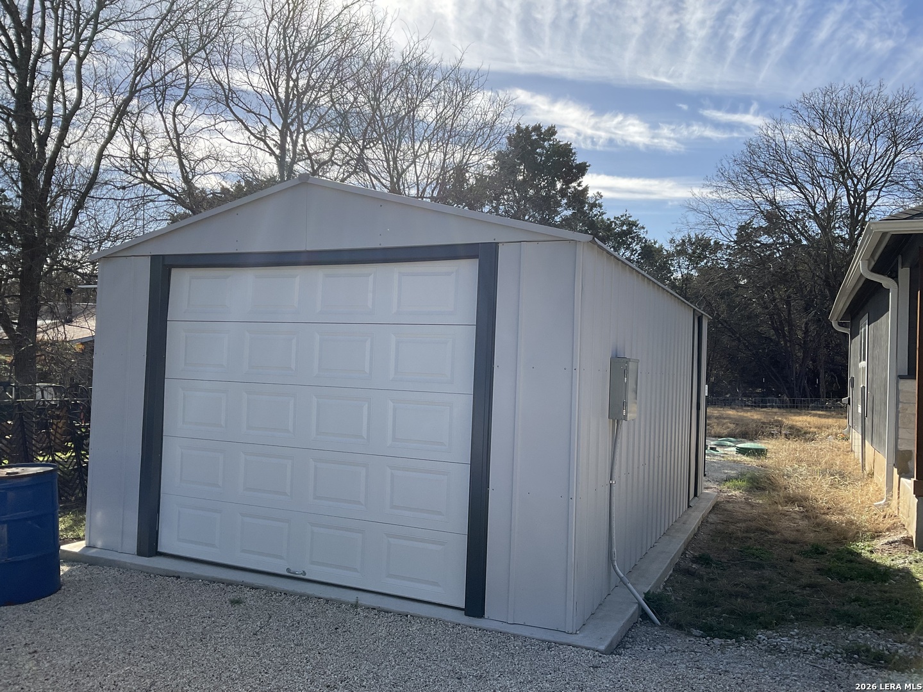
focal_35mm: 29
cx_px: 462
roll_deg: -2.9
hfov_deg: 61.7
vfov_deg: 48.2
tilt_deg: +1.3
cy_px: 346
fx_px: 773
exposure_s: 1/1786
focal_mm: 3
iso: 16
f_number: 1.8
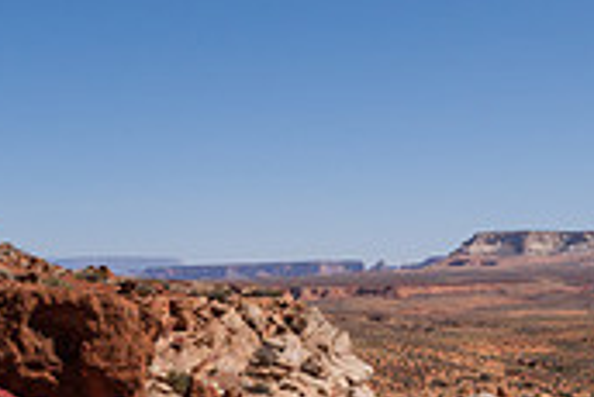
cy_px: 575
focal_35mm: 81
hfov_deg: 24.4
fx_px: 1338
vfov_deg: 15.7
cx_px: 66
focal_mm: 24
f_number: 16
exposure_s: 1/500
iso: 560
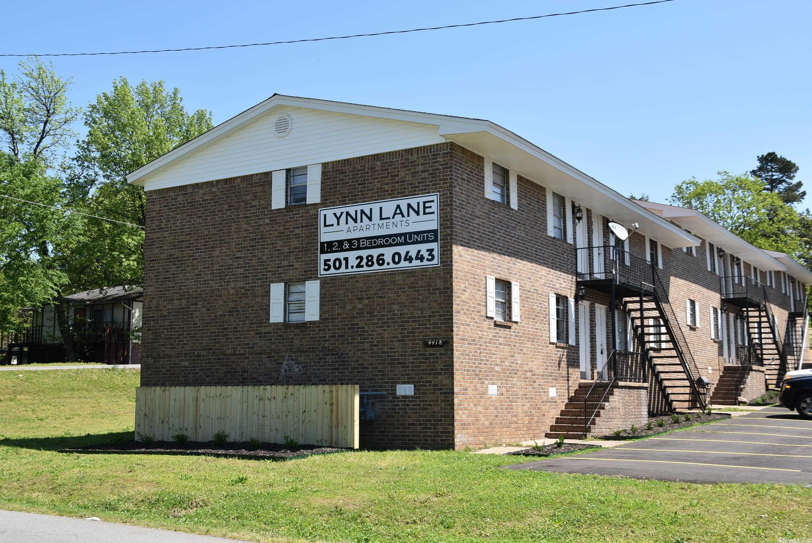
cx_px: 406
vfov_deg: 29.9
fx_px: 1016
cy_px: 272
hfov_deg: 43.6
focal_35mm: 45
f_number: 8
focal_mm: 30
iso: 100
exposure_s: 1/200
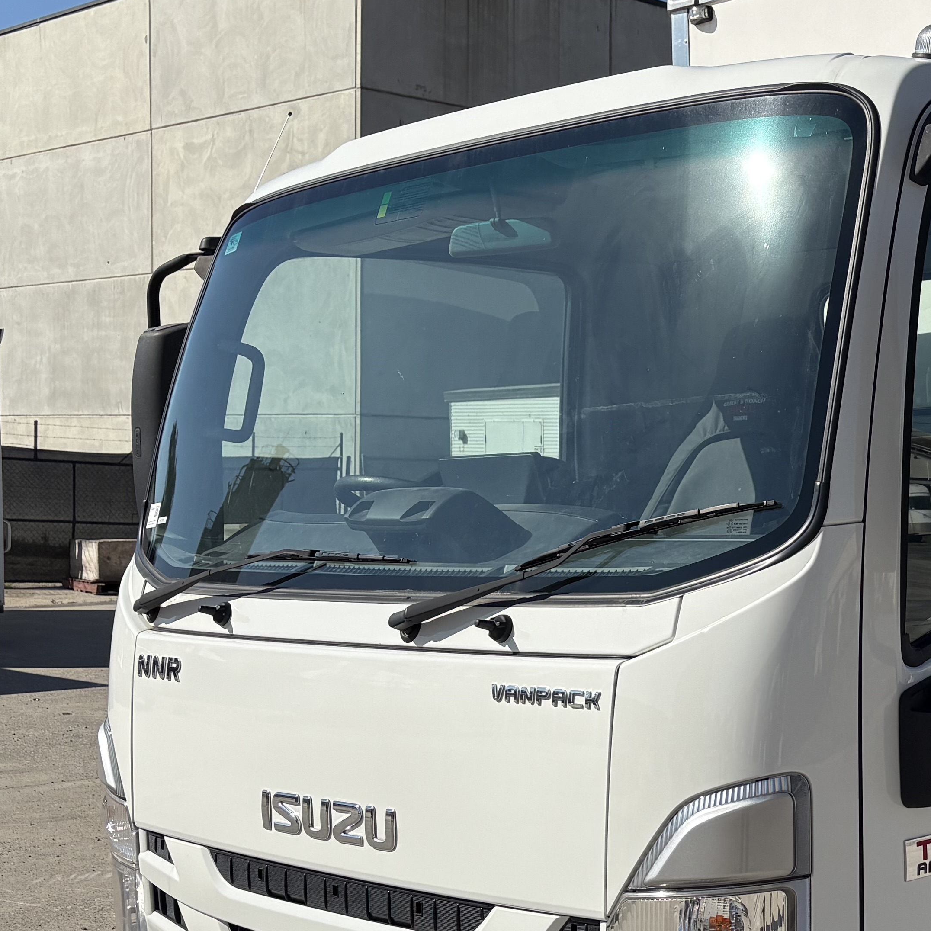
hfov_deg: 26.5
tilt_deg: -3.0
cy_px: 556
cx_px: 957
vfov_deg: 28.1
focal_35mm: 61
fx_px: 1856
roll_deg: -0.8
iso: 50
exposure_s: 1/5814
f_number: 1.6
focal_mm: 5.96
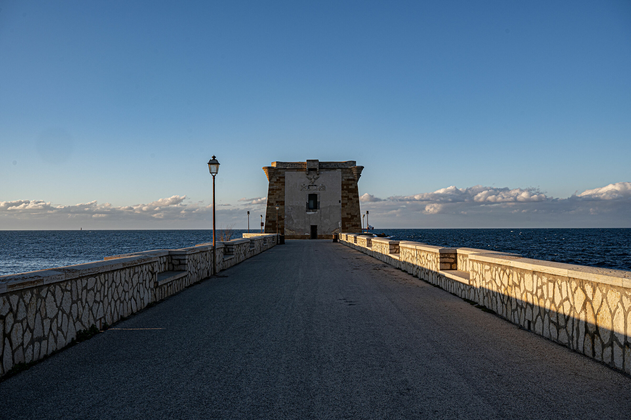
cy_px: 210
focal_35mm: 32
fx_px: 569
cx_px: 316
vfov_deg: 40.5
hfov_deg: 58.0
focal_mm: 32.5
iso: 250
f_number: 10
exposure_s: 1/250
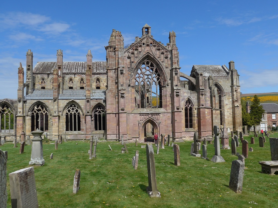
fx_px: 273
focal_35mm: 34
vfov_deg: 41.8
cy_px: 104
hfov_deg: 54.0
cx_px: 139
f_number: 2.8
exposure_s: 1/1600
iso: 80
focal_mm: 7
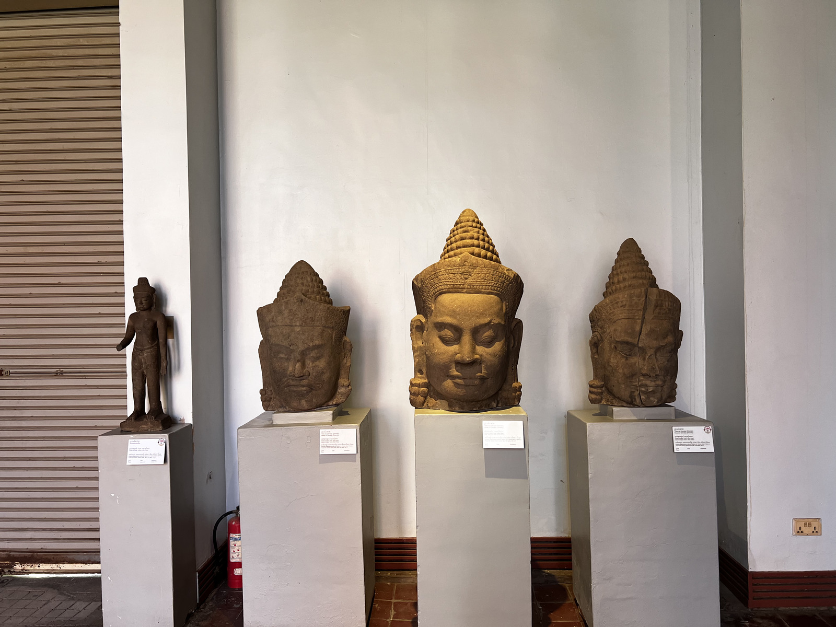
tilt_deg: -0.2
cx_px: 418
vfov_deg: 53.1
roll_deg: +1.6
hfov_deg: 67.3
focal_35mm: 26
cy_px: 314
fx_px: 628
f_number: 1.5
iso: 125
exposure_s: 1/121
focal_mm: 5.7
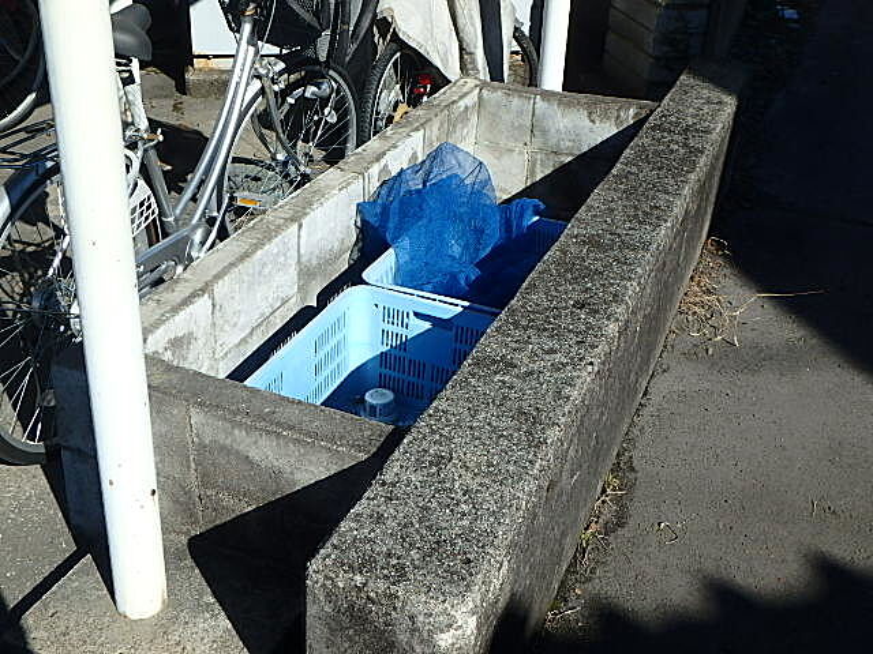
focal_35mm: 39
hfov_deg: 47.9
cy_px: 327
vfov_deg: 36.8
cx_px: 436
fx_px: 984
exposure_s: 1/640
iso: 125
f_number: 5.1
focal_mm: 6.9
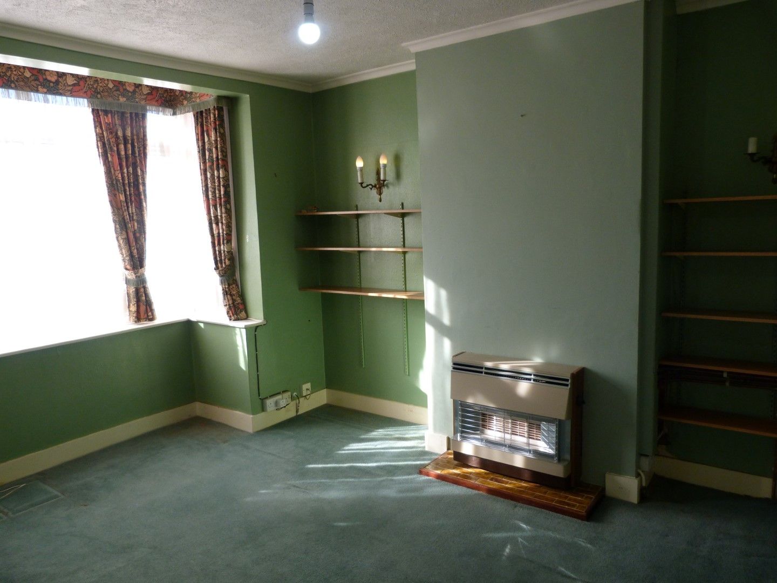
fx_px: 561
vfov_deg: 54.9
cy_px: 292
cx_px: 388
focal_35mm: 25
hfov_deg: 69.4
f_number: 2.8
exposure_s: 1/60
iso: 125
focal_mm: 4.5
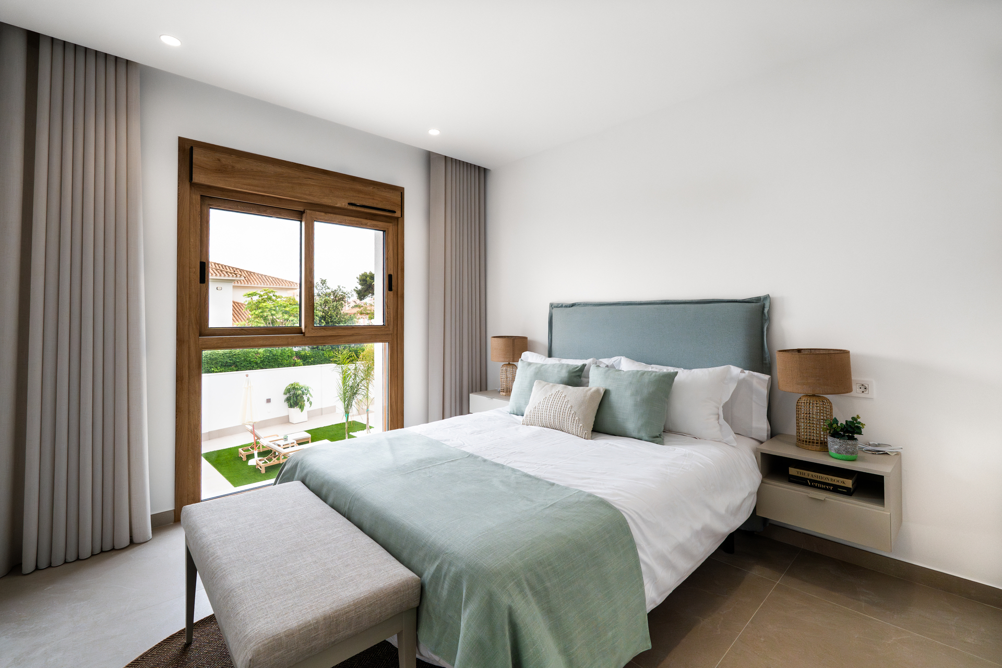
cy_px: 334
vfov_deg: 73.7
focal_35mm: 16
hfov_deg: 96.7
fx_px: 445
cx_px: 501
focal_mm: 16
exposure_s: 1/250
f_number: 7.1
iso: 1000
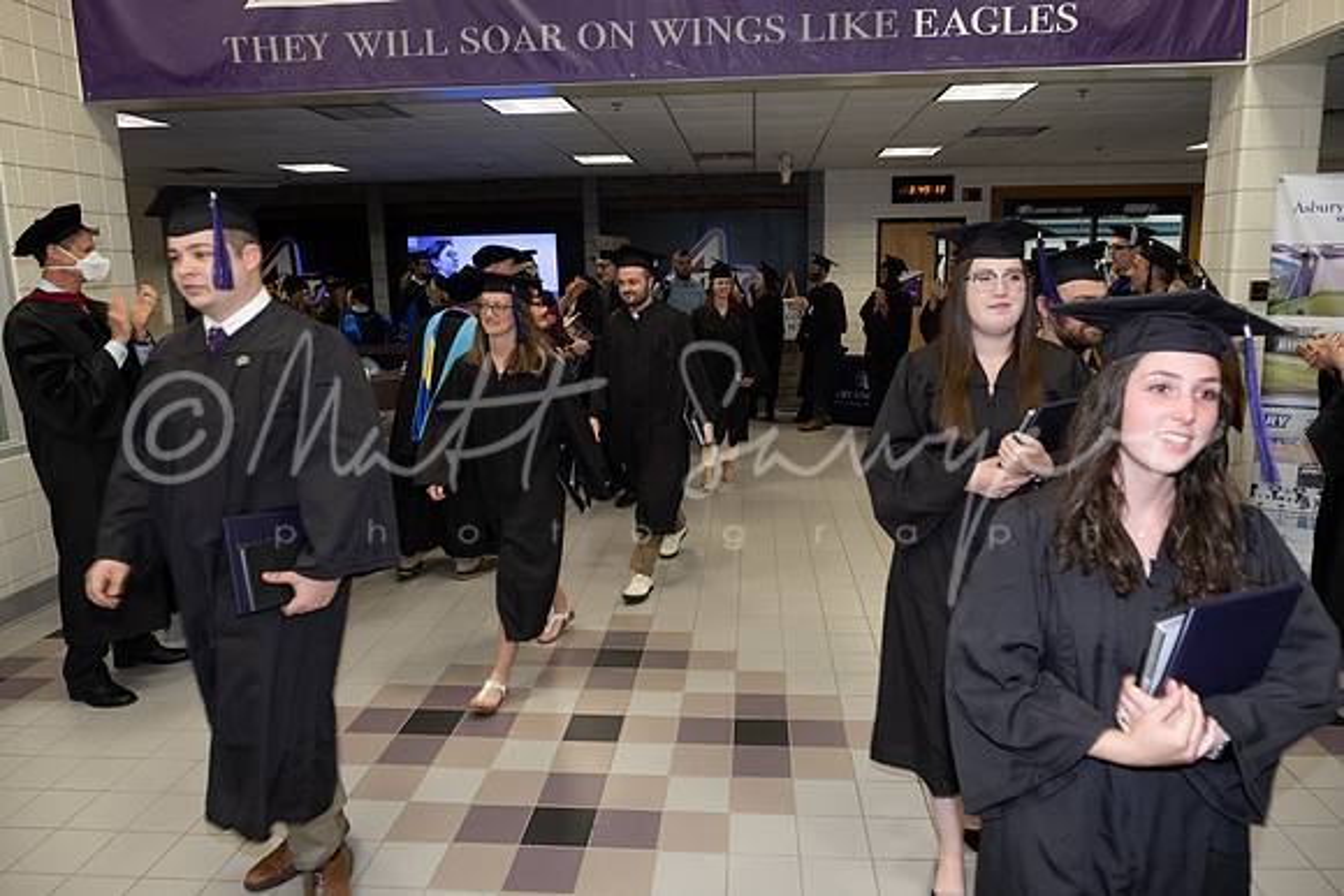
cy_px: 448
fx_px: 896
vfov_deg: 53.2
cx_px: 672
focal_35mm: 24
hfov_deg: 73.7
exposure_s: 1/80
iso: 800
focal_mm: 16
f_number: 4
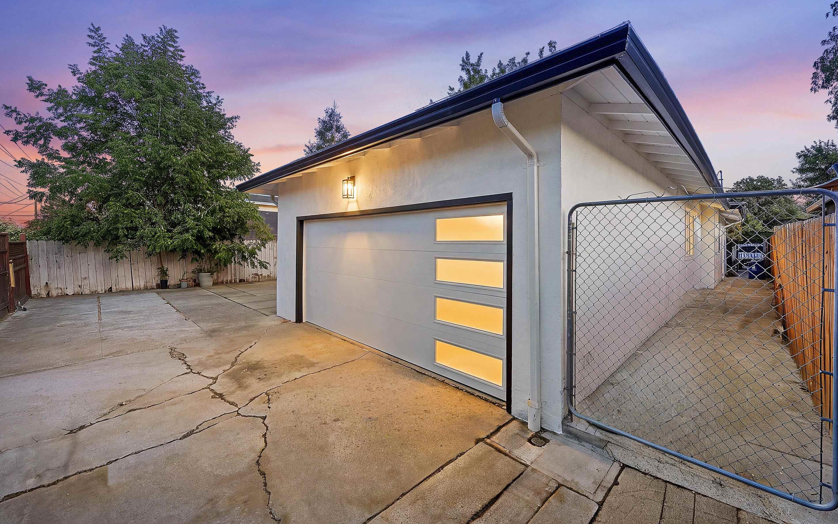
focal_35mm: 14
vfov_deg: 78.5
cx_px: 419
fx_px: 320
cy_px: 241
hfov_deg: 105.3
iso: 250
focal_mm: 13
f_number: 8
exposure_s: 1/100
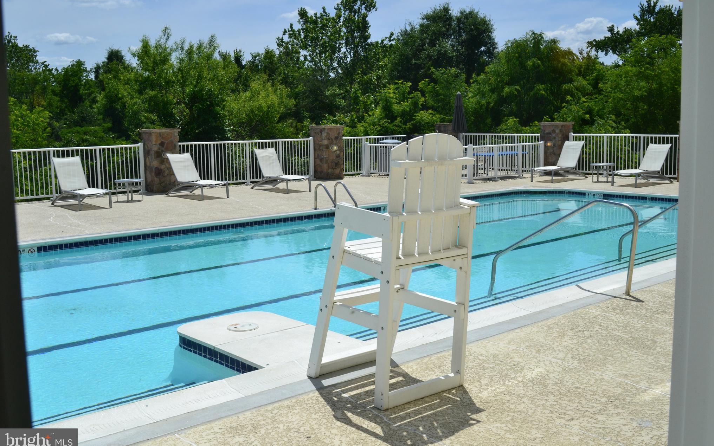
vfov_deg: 34.4
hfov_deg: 52.8
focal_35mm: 37
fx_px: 720
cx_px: 360
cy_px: 214
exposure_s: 1/500
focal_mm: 24
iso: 360
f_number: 11
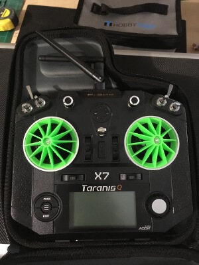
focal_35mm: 29
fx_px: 222
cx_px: 100
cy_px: 132
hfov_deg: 48.2
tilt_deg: -67.5
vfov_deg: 61.7
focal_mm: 4.15
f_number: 2.2
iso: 400
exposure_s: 1/15
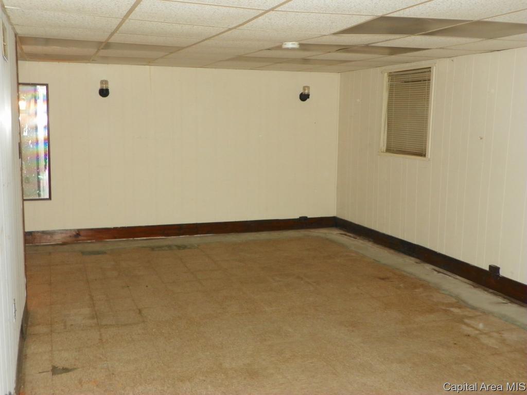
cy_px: 198
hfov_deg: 47.9
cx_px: 264
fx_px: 594
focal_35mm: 39
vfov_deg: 36.8
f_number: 3.2
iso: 200
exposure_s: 1/30
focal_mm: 6.9
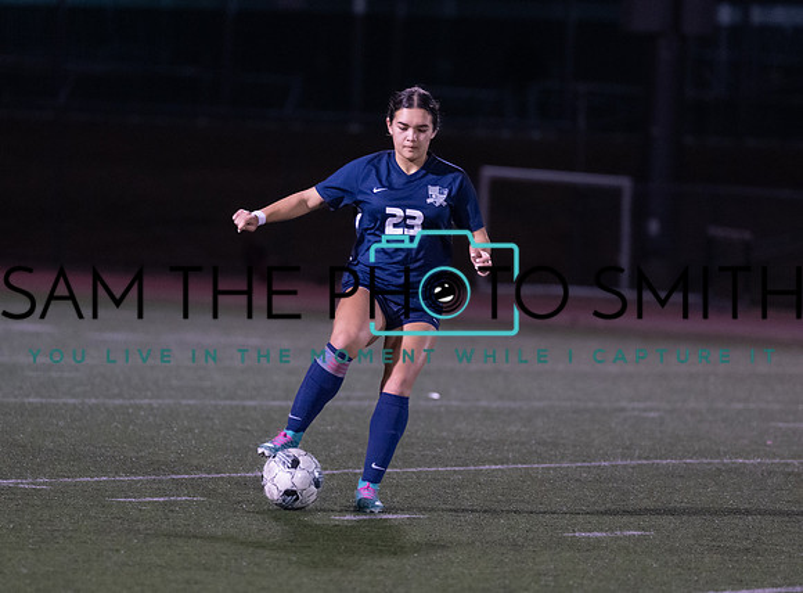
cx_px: 387
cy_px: 304
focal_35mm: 332
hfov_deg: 6.0
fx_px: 7667
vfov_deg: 4.4
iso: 4000
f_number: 2.8
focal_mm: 200
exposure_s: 1/1000
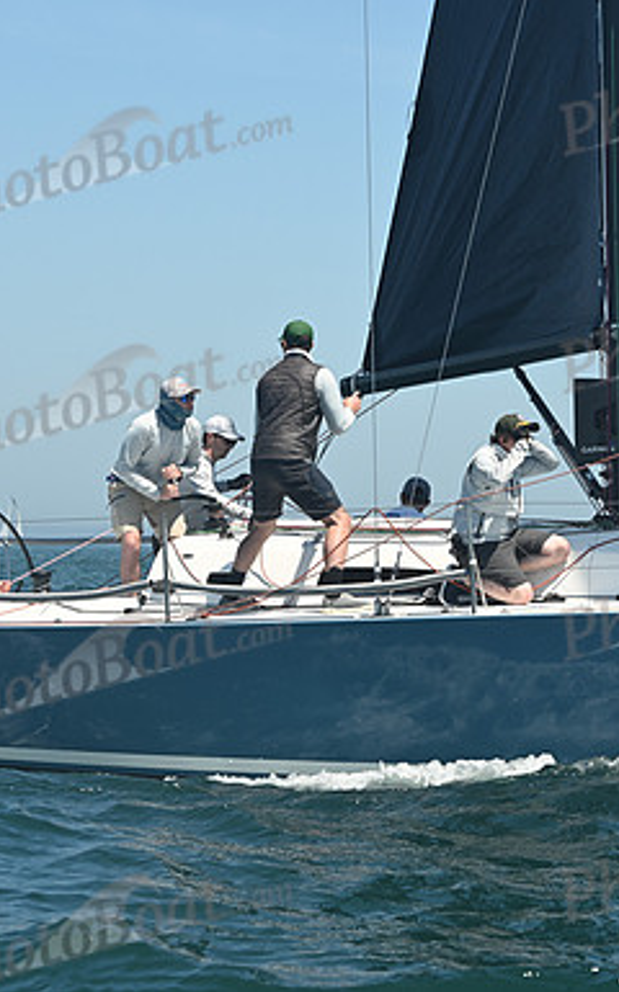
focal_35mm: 146
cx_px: 428
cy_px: 496
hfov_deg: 9.0
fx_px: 3948
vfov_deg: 14.3
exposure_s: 1/1000
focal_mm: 95
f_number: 7.1
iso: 320
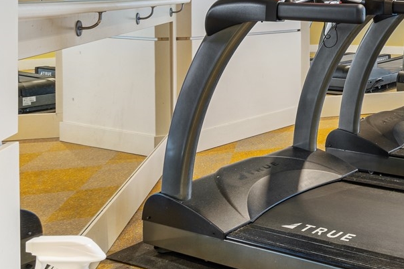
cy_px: -26
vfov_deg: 27.4
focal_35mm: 45
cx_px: 519
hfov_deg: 33.0
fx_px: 505
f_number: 11
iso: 100
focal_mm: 16
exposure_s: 20
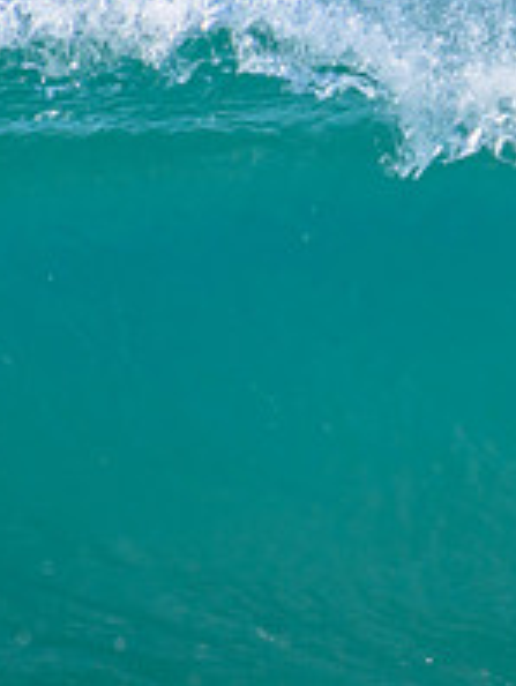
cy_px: 203
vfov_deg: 0.7
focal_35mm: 2816
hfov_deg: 0.5
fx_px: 55848
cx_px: 984
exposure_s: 1/2000
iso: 1800
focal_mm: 1000
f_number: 11
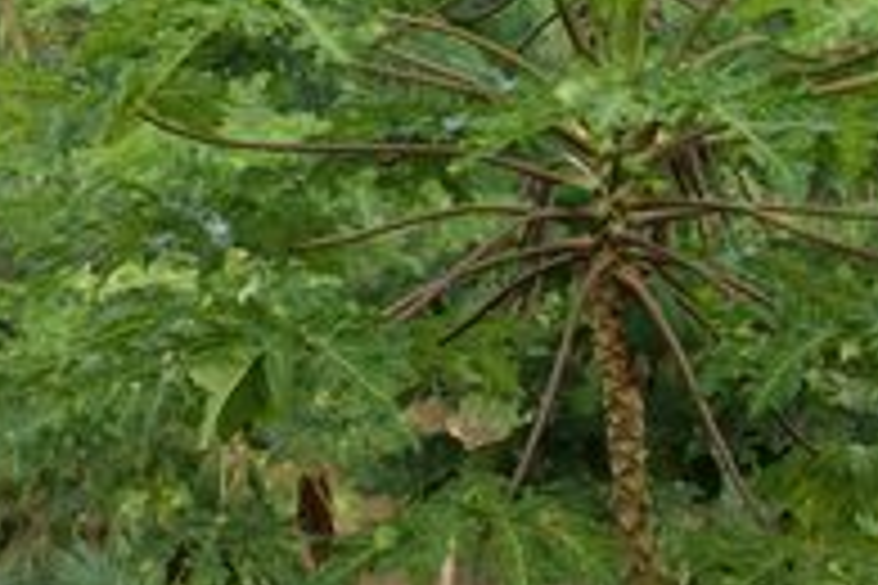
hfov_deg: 7.4
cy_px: -130
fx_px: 6755
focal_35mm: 277
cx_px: 311
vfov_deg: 4.9
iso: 100
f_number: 5.6
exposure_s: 1/80
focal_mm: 40
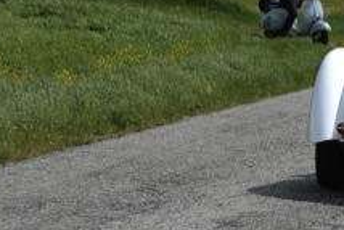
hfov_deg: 9.5
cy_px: -51
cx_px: 481
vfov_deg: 6.4
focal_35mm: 212
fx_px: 2027
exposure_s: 1/640
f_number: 6.3
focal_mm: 70
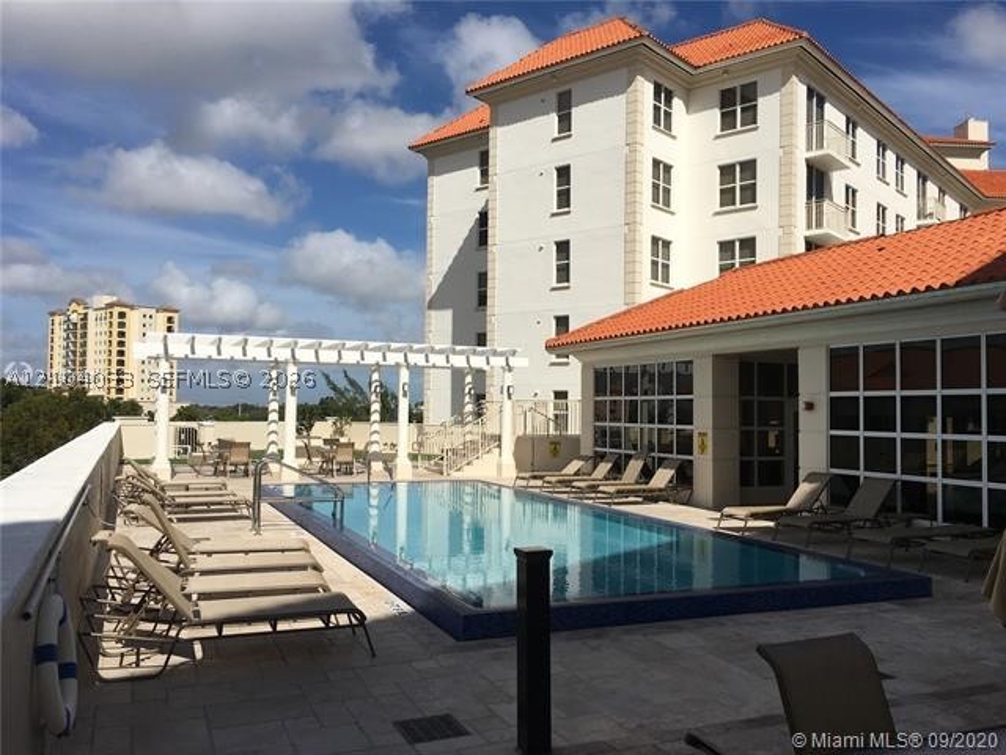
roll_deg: +0.3
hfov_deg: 61.7
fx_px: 843
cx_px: 503
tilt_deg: +2.1
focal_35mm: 29
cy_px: 378
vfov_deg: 48.2
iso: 25
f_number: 2.2
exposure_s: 1/4274
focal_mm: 4.15
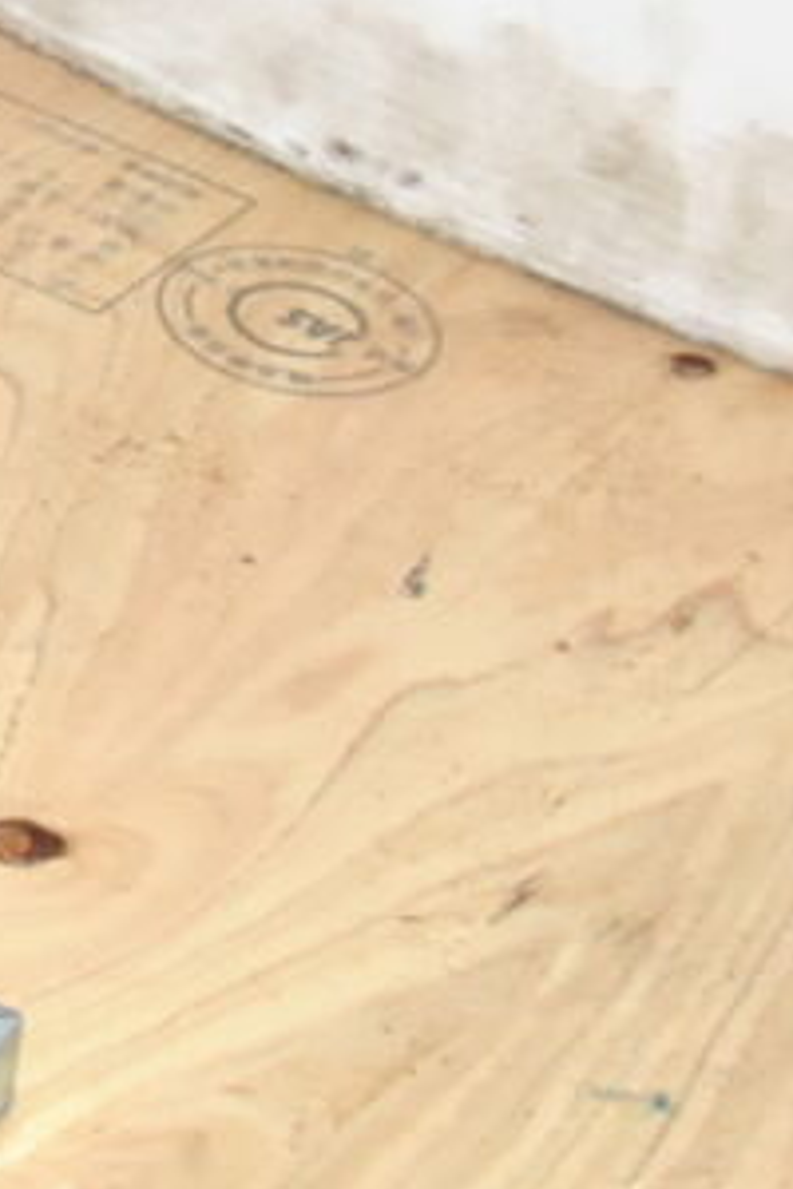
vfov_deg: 6.4
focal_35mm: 320
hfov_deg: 4.1
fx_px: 10573
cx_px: -1804
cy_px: -73
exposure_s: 1/200
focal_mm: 40
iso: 800
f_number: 11
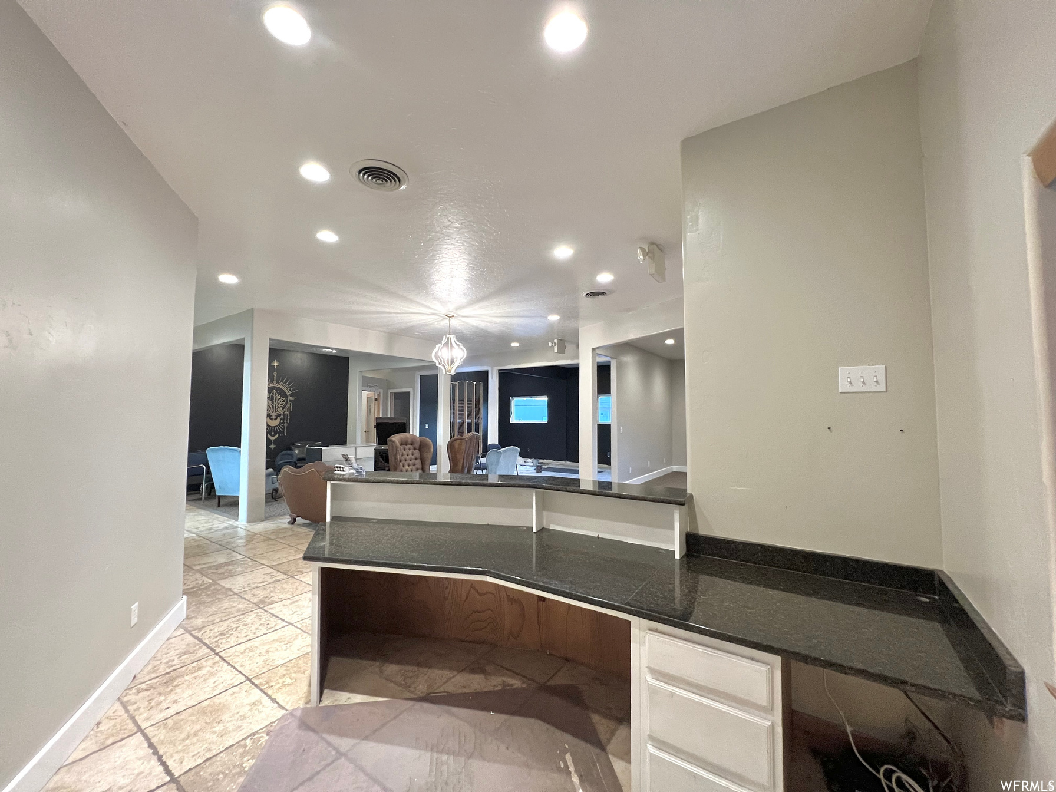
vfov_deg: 89.9
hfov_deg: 106.2
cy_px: 396
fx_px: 397
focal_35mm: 13
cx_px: 528
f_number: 1.8
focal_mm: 1.57
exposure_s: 1/60
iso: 250
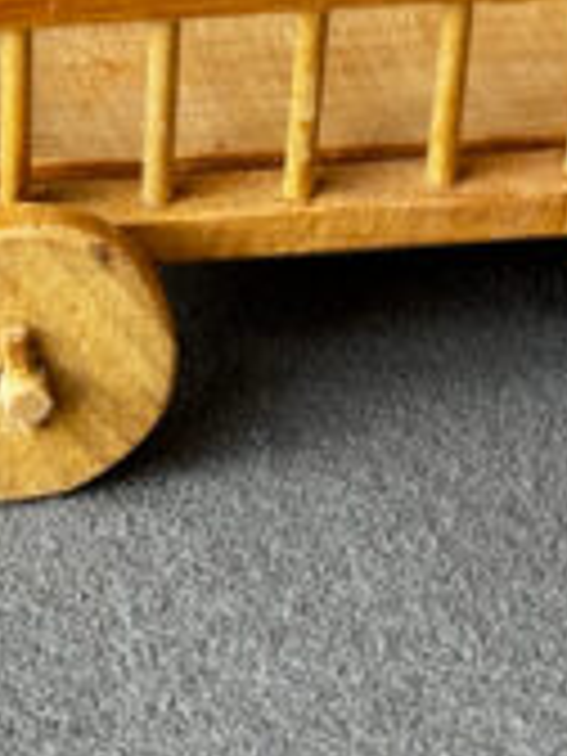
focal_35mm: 114
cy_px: -130
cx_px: 446
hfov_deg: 12.9
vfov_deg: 16.6
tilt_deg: -25.1
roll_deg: -1.5
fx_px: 2490
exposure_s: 1/121
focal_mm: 6.76
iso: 50
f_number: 1.78
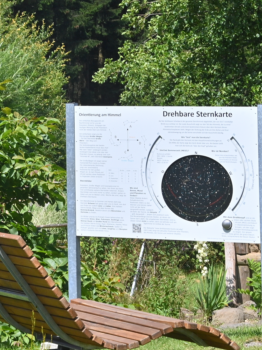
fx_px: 2392
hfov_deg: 6.2
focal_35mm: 237
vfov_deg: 8.4
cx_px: -143
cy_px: 229
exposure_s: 1/320
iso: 250
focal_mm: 95
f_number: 16
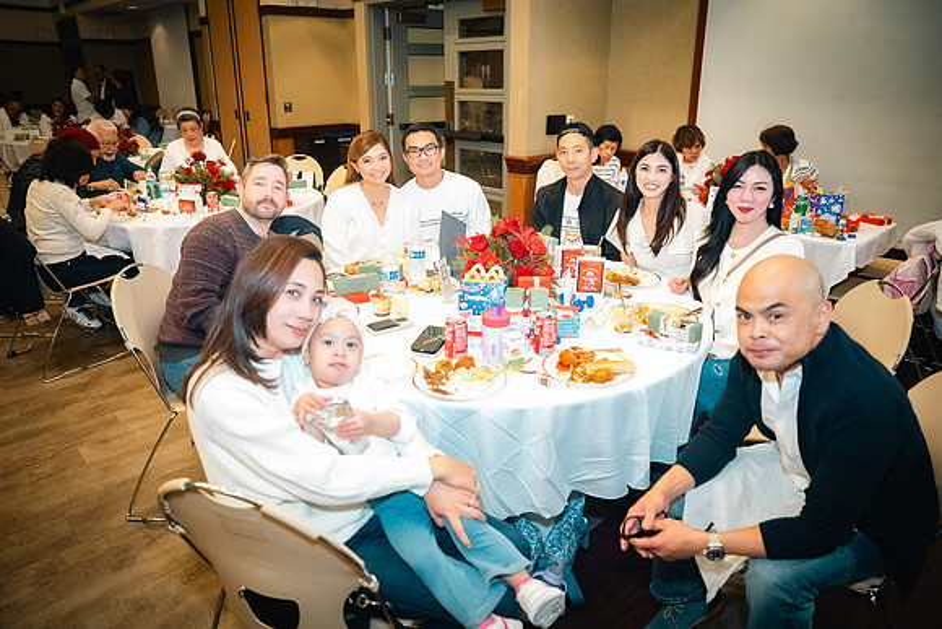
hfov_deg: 73.7
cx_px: 471
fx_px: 628
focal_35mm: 24
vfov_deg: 53.2
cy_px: 314
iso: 1600
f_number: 2.8
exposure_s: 1/100
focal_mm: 24
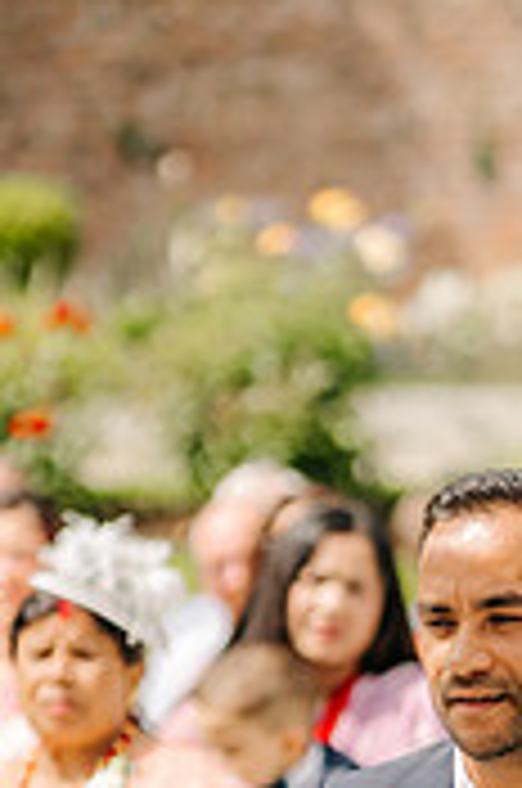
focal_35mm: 219
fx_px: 4782
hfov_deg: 6.2
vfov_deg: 9.3
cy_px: 905
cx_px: 459
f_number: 2.2
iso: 100
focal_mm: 85
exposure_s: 1/2500
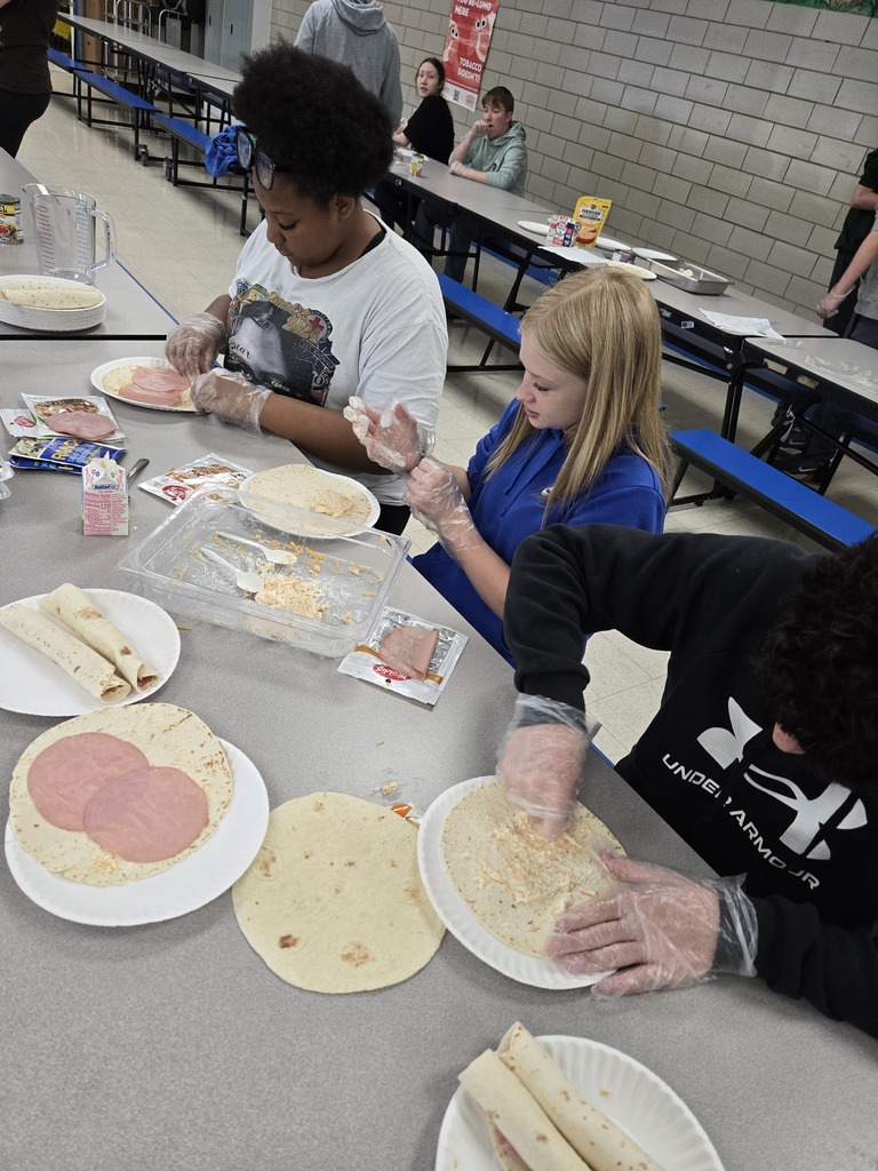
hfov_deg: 58.9
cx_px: 439
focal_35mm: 23
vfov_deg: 73.9
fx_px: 778
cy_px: 586
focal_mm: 5.4
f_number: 1.8
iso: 200
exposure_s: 1/120
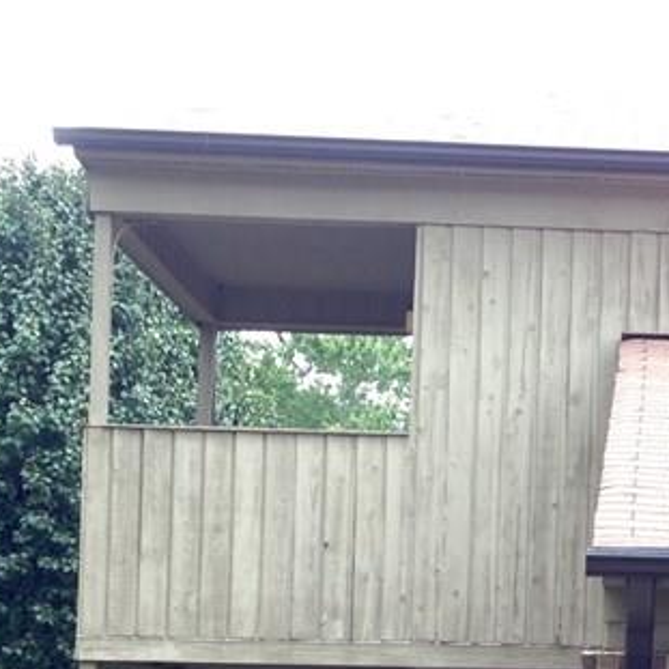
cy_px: 744
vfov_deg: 17.5
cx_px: 725
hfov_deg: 17.5
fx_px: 2099
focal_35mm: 96
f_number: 2.4
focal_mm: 4.12
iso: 50
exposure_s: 1/125
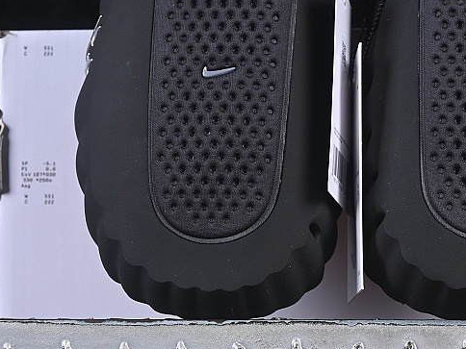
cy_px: 106
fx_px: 2167
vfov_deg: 9.2
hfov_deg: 12.2
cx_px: 352
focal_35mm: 161
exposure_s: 1/60
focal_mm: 50
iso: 160
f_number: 6.3
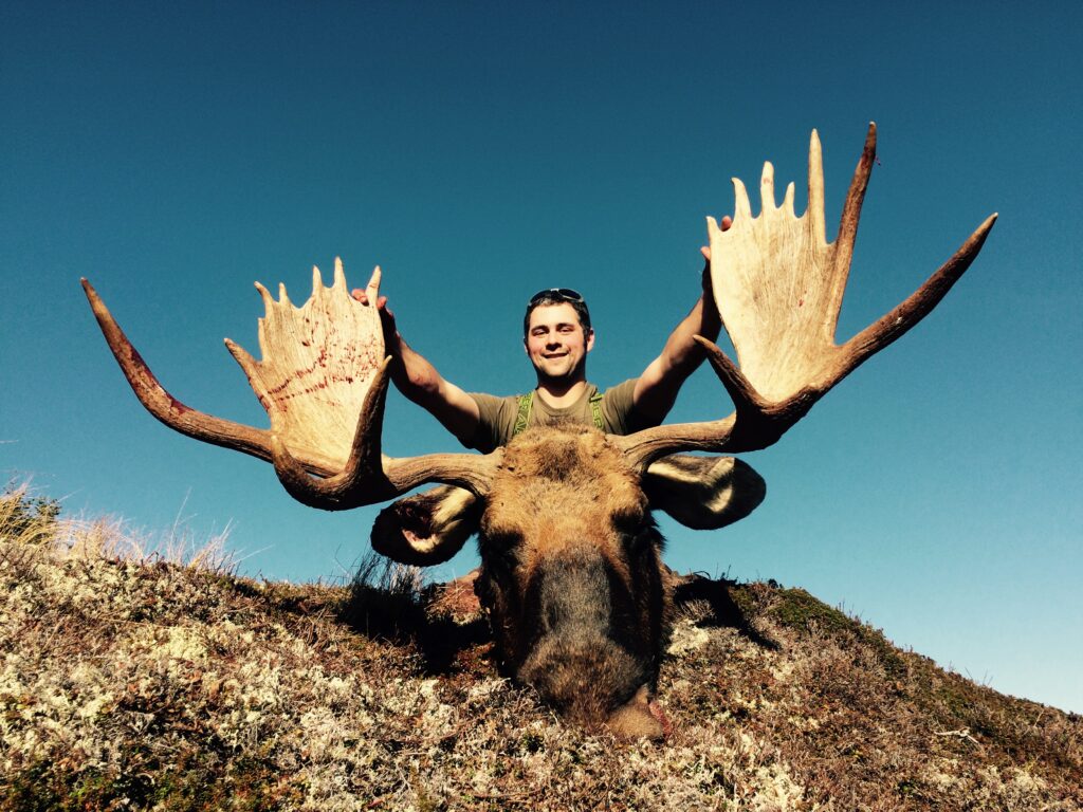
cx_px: 542
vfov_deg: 48.2
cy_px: 406
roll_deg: +2.4
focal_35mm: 29
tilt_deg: +22.7
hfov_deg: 61.7
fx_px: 907
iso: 32
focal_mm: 4.15
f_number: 2.2
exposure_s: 1/1866
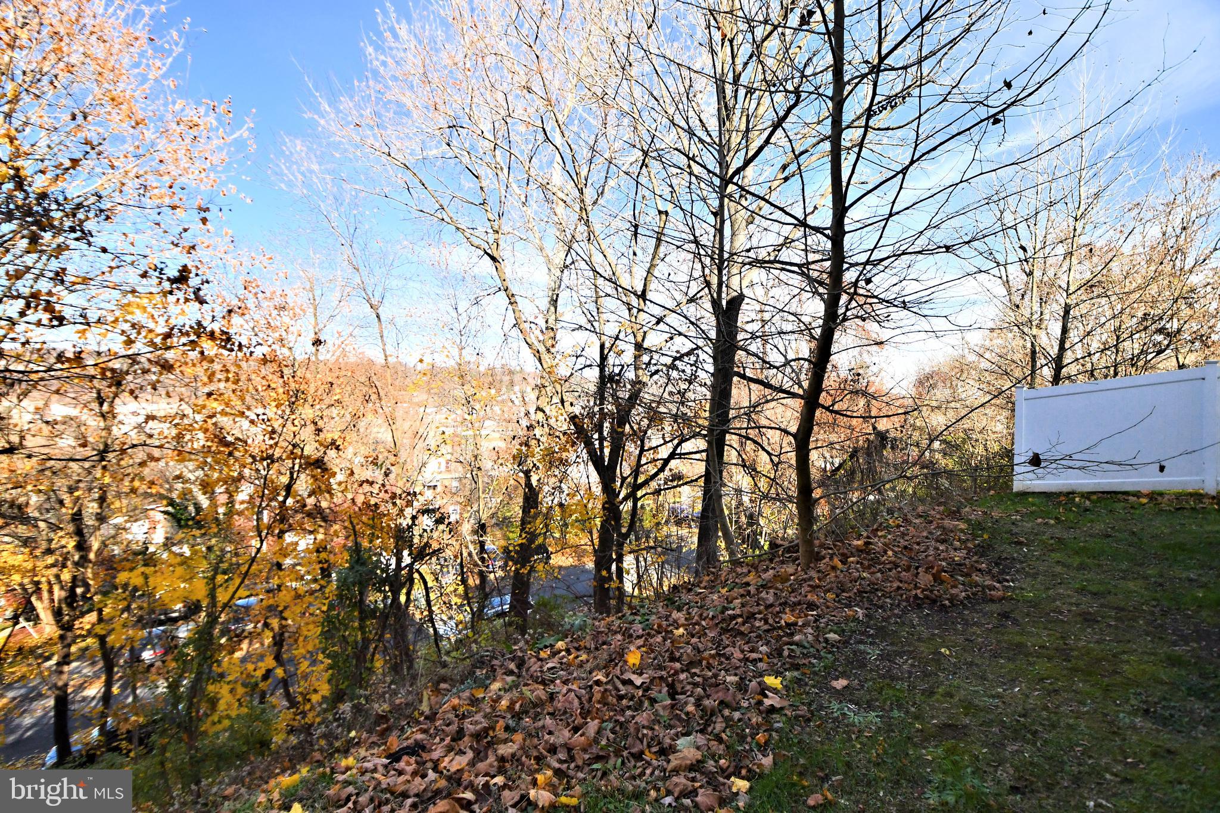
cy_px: 406
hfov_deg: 100.4
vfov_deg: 77.3
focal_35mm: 15
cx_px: 610
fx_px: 508
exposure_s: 1/4000
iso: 1000
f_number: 5
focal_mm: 10
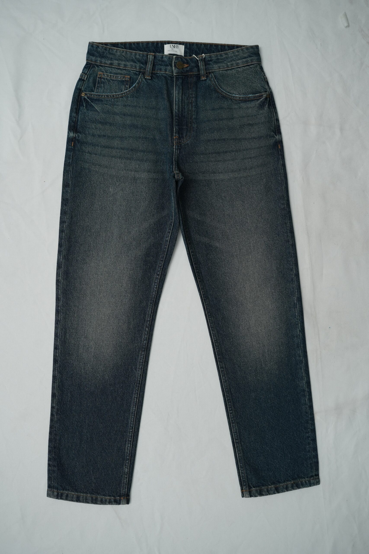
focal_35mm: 35
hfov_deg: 37.9
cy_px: 277
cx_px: 184
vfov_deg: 54.4
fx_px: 538
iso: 400
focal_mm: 35
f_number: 4.5
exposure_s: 1/125
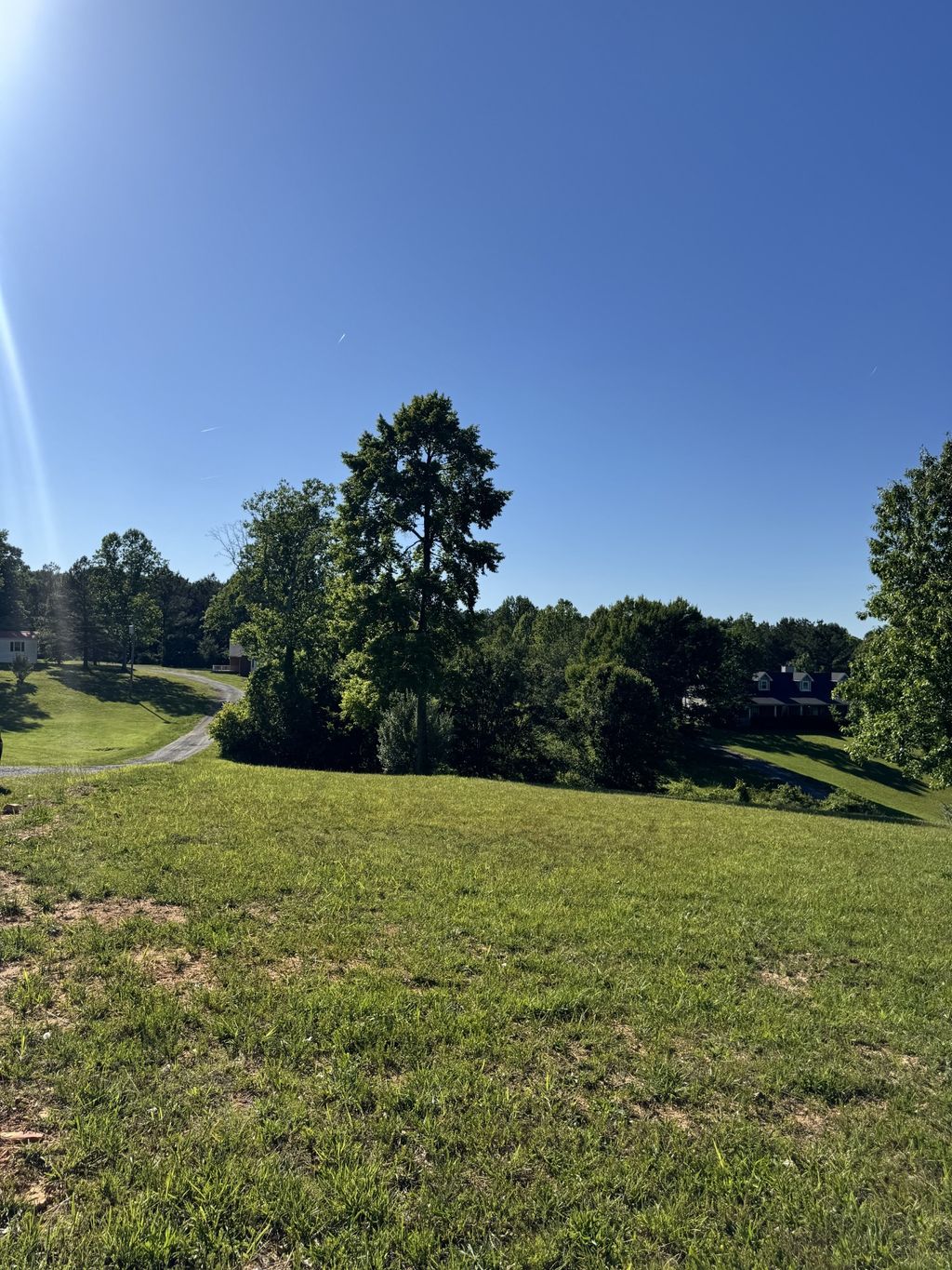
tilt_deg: +1.3
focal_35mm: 24
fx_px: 880
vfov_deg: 71.6
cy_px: 635
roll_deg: -0.8
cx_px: 476
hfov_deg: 56.8
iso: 80
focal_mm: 6.76
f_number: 1.78
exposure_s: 1/7092
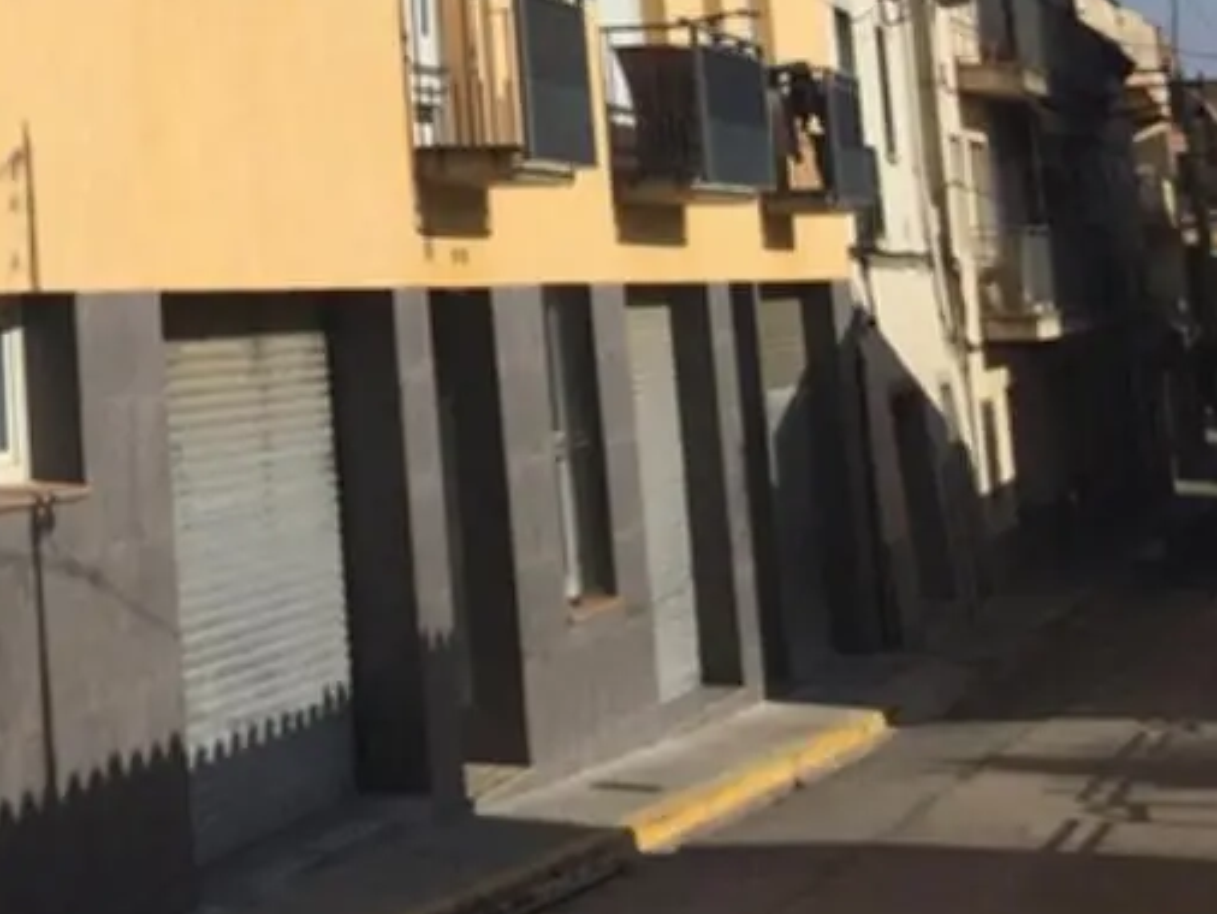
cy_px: -435
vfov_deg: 14.2
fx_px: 3447
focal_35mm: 98
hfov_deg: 18.5
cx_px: -387
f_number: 2.4
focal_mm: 3.3
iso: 25
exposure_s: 1/2469
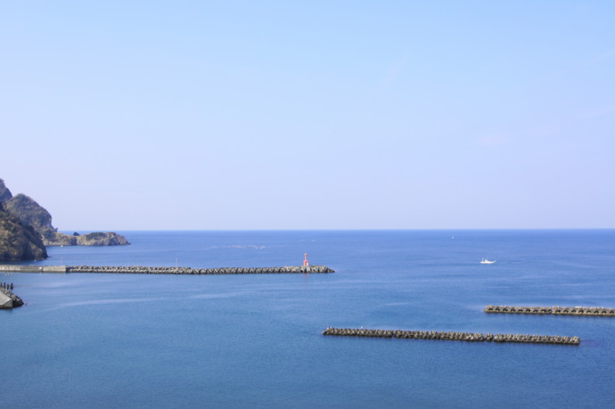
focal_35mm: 39
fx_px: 666
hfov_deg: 49.6
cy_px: 204
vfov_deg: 34.2
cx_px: 308
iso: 100
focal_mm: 26
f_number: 13
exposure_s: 1/160
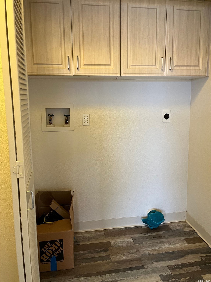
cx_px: 112
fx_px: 228
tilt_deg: -7.4
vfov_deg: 63.4
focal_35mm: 28
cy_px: 131
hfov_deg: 49.7
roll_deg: +0.5
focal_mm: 5.1
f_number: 1.6
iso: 250
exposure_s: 1/60
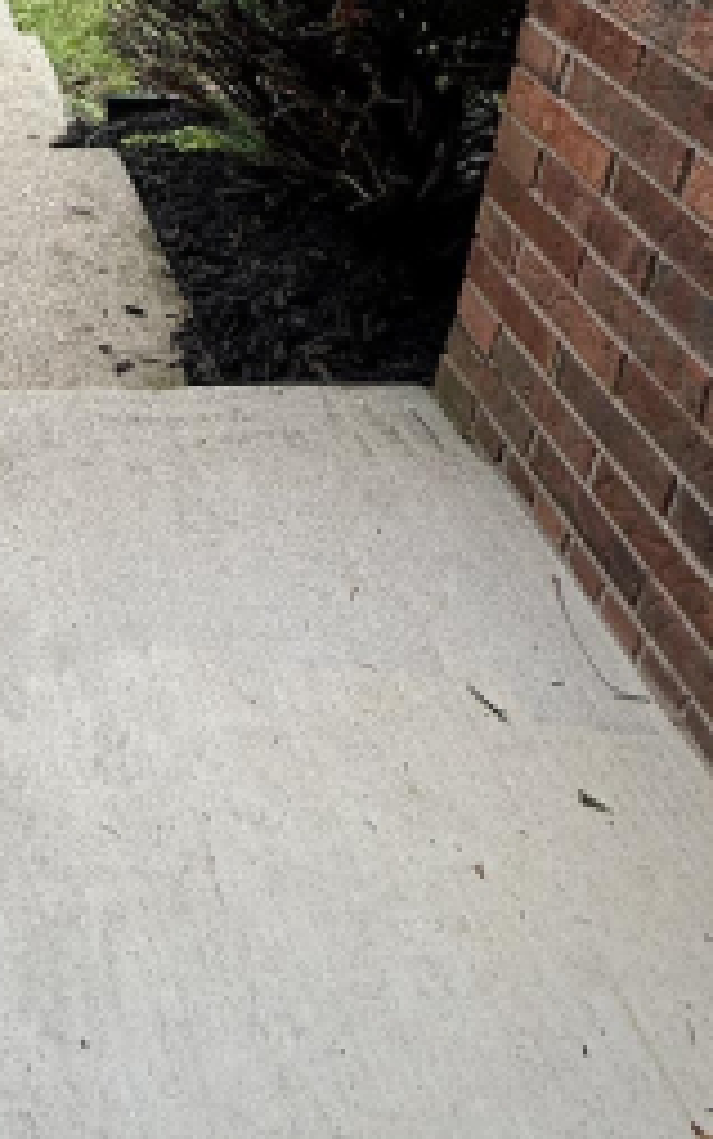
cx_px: -157
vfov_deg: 41.4
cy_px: -78
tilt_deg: -21.8
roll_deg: -0.5
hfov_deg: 28.3
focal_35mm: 39
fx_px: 1211
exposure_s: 1/301
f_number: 2.2
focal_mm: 2.22
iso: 50
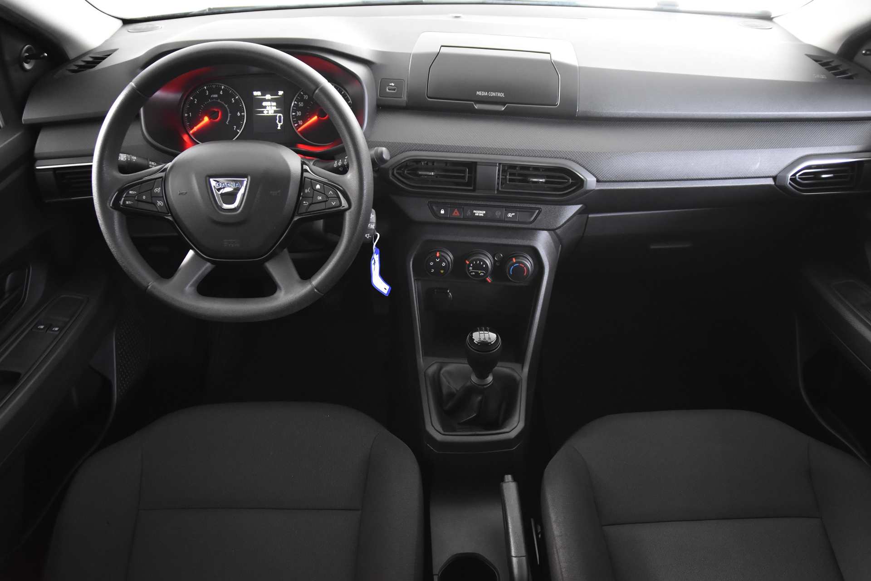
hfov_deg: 70.4
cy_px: 290
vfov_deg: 50.4
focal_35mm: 26
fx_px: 617
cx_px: 436
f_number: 2.8
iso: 2500
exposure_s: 1/25
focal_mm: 17
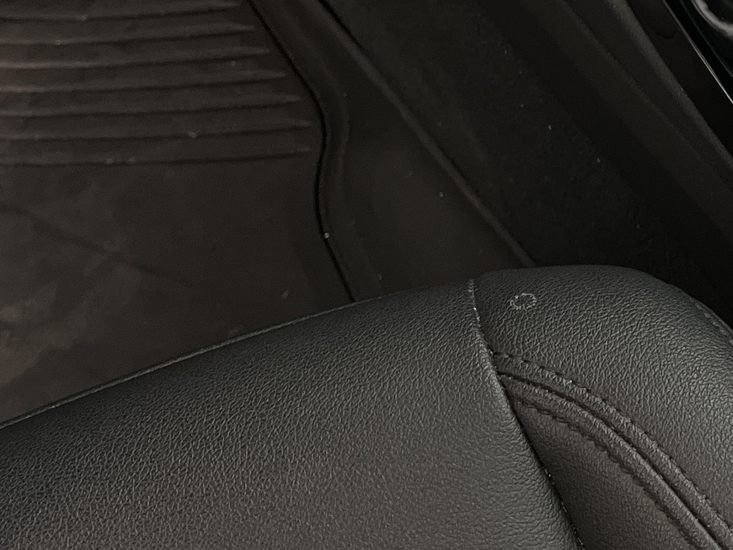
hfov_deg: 19.2
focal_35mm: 88
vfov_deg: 15.9
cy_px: -162
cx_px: 1138
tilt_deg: -49.3
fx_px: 1863
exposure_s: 1/81
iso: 100
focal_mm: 5.1
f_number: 1.6
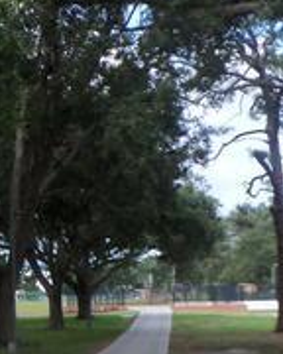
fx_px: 1016
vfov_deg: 19.5
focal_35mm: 97
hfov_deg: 14.5
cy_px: 299
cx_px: -173
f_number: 3.3
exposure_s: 1/125
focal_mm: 5.1
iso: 64
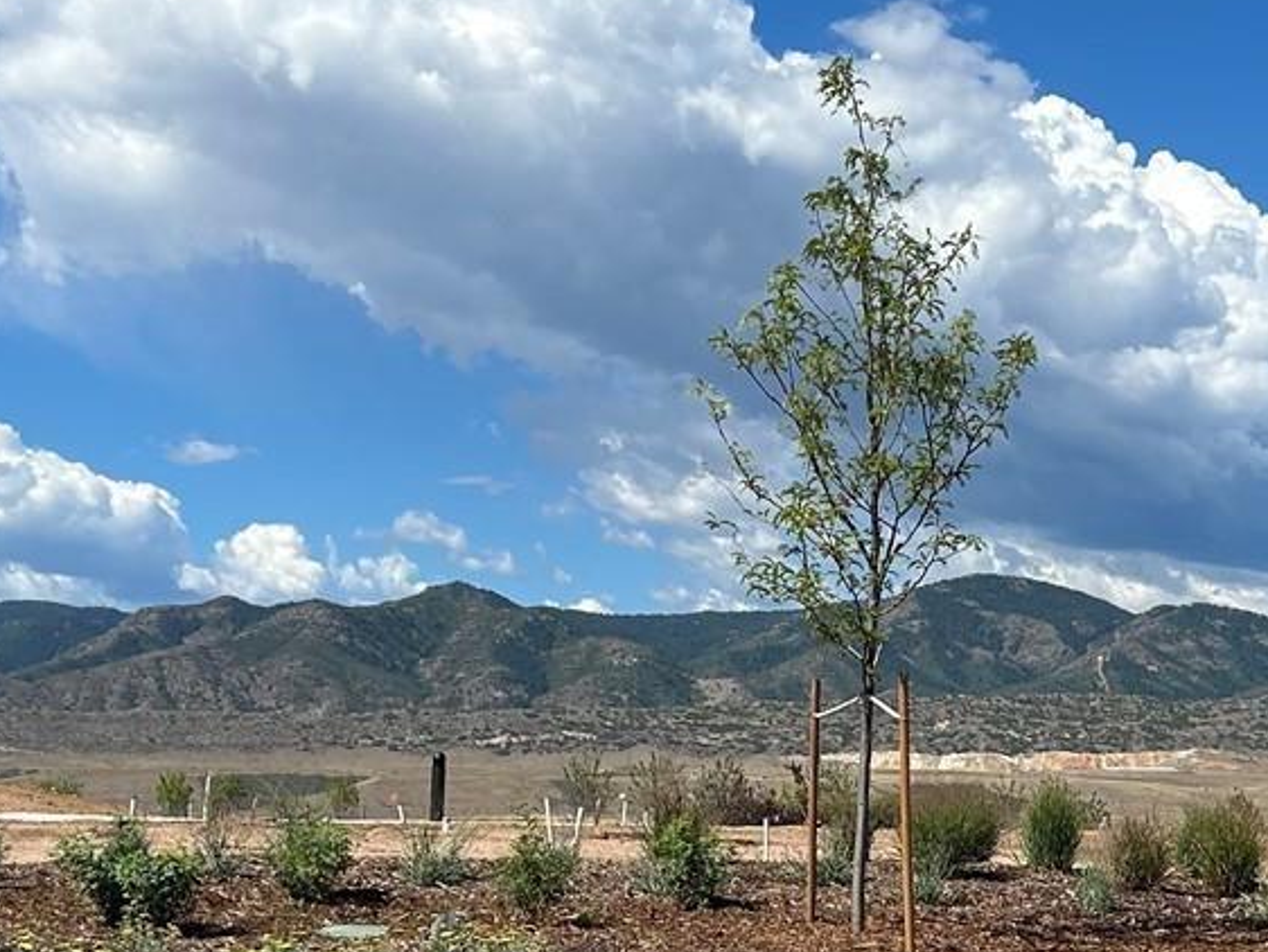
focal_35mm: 74
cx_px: 1033
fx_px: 2712
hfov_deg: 25.8
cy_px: 751
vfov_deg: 19.7
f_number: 1.5
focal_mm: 5.7
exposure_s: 1/5076
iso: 50
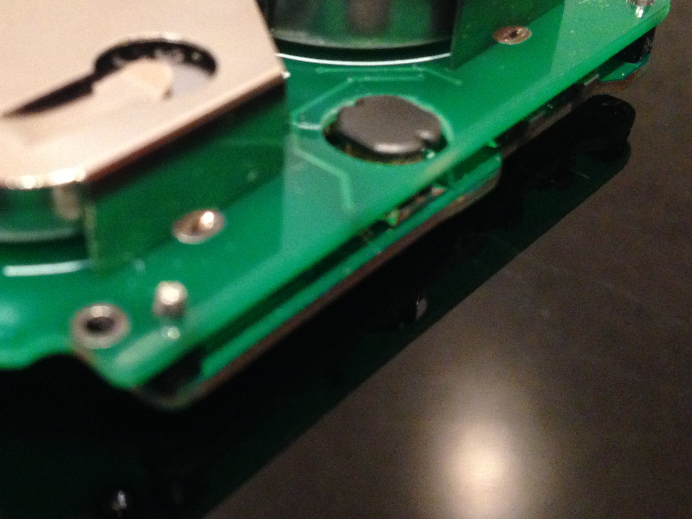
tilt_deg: -37.3
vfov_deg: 27.9
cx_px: 215
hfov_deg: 36.3
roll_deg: -0.6
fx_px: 1040
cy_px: 192
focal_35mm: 52
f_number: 2.4
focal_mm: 4.12
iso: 400
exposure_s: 1/15
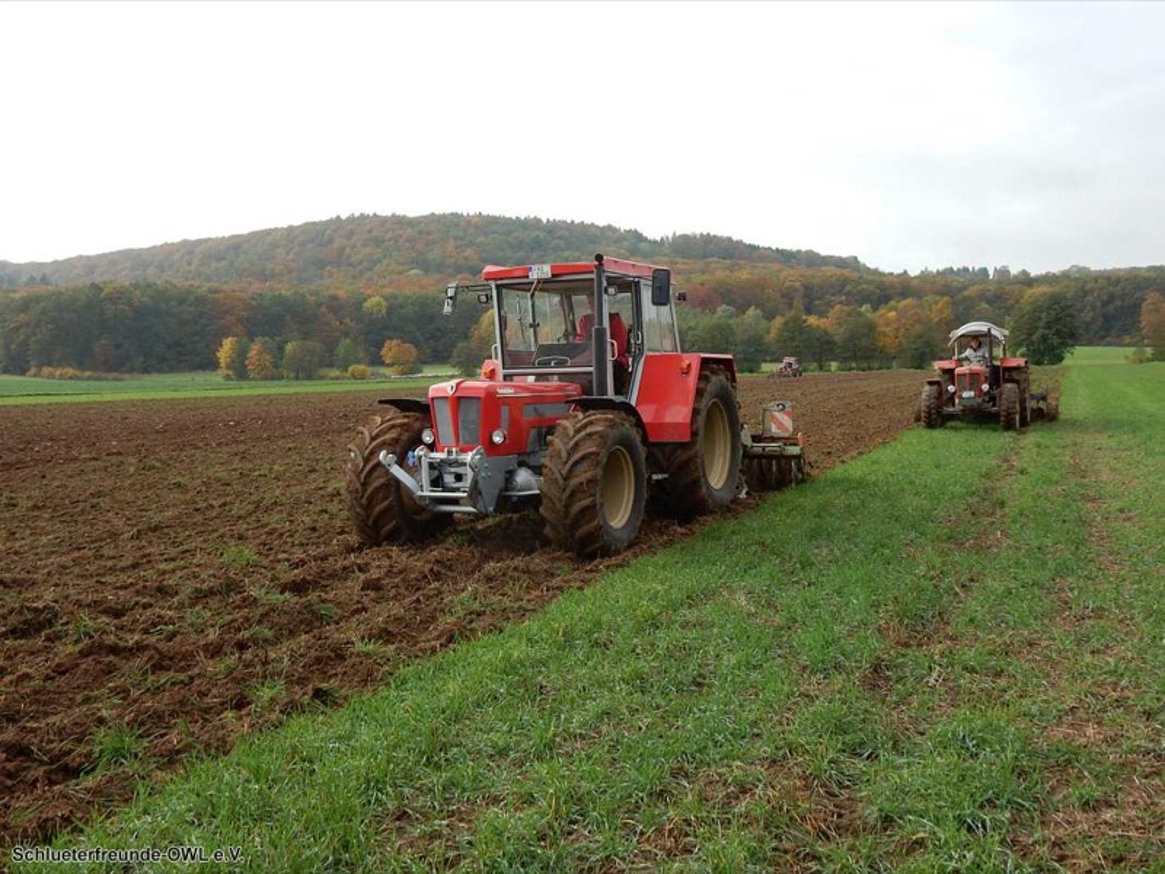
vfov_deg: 39.7
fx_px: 1212
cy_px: 437
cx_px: 582
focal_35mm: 36
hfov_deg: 51.4
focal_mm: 6.4
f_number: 4
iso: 125
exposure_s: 1/320
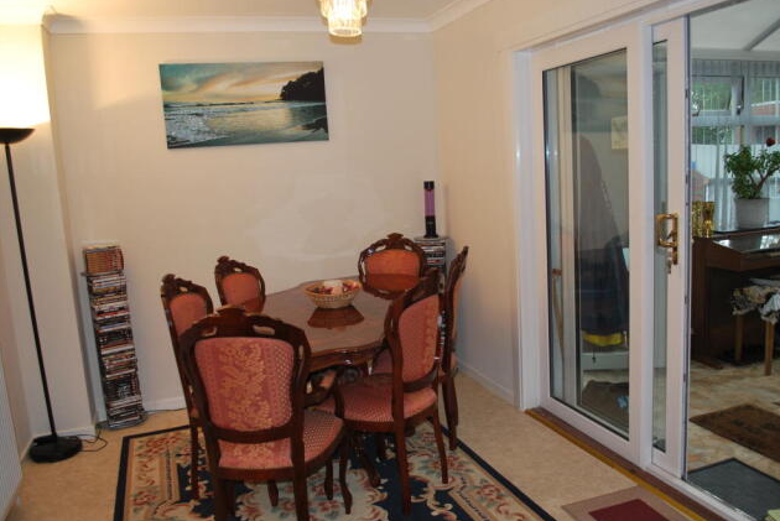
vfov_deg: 46.5
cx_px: 402
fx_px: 607
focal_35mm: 28
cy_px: 262
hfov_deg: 65.4
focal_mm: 18
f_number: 3.5
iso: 200
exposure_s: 1/60
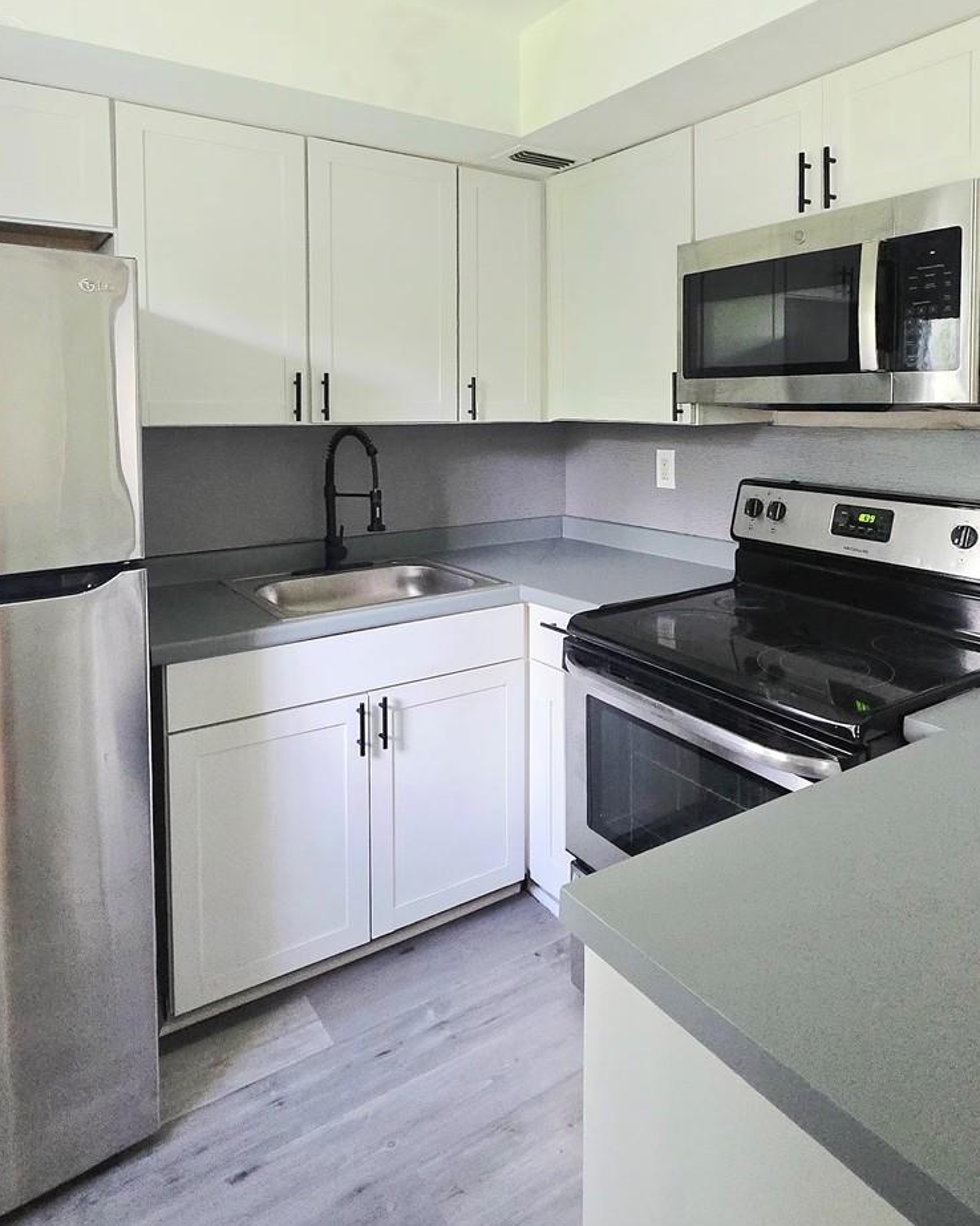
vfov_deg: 73.7
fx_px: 798
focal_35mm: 22
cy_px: 453
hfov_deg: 63.0
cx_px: 523
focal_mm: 1.7
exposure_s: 1/60.2
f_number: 2.2
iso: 320
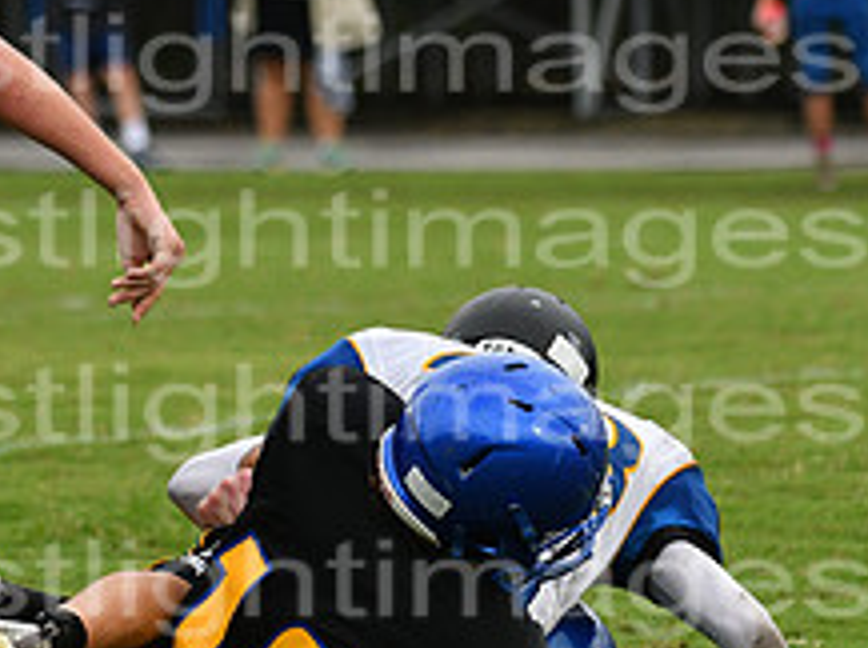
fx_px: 13543
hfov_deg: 3.7
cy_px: 326
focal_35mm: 541
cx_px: 308
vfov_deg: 2.7
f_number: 3.5
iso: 800
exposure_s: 1/3200
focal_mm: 140
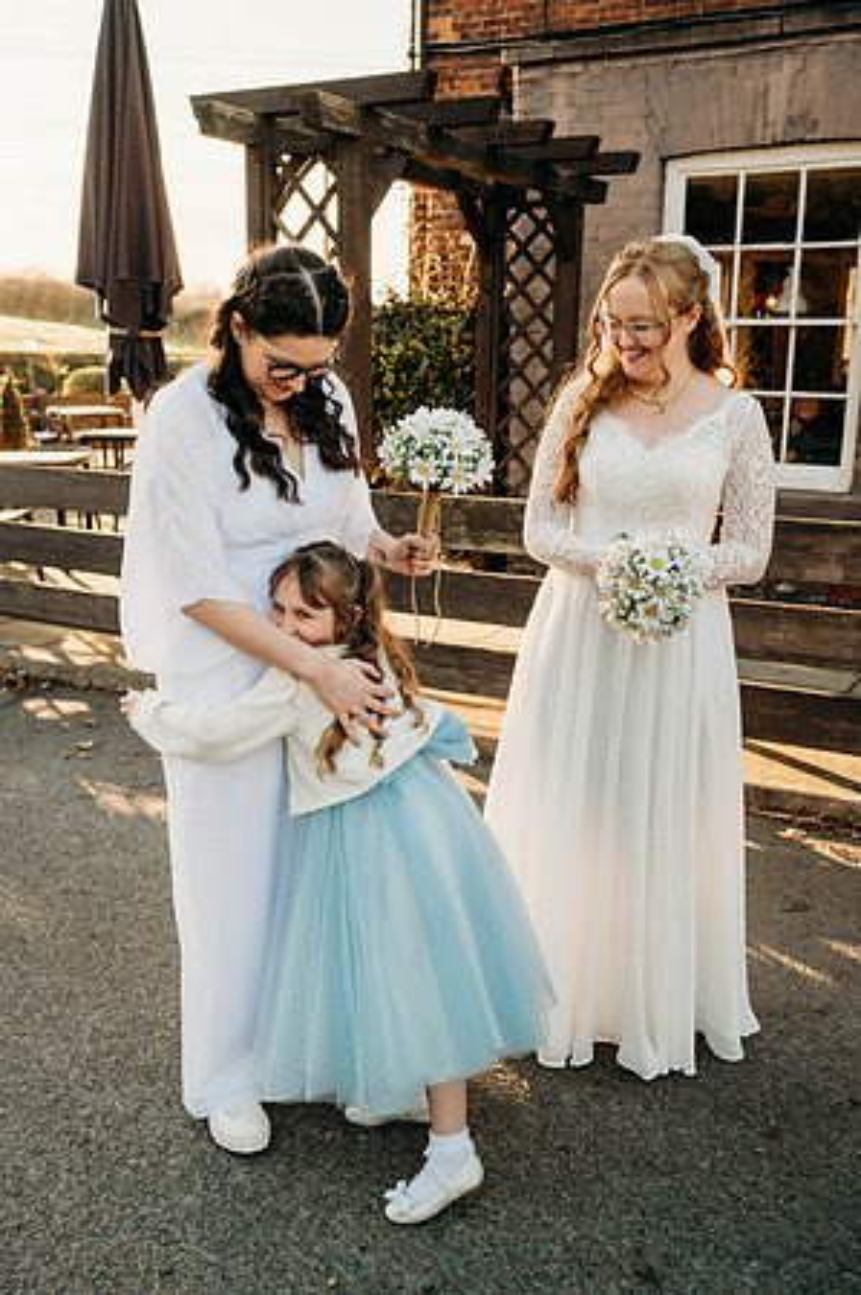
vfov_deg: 54.5
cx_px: 430
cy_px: 648
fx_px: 1258
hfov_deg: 37.8
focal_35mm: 35
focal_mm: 35
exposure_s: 1/1000
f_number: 4
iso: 100
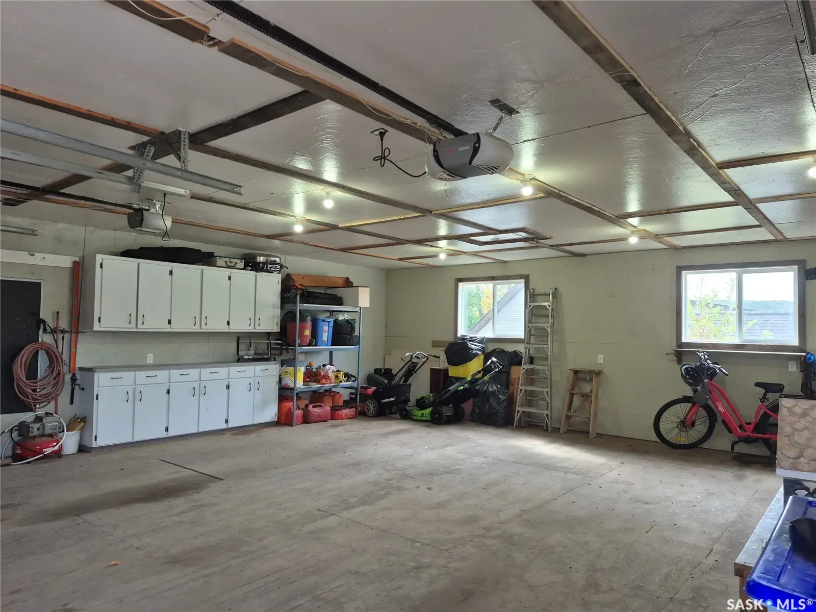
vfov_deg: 58.9
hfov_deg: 73.9
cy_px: 306
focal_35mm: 23
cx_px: 408
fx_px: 542
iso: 100
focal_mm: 5.4
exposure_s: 1/120
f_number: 1.8
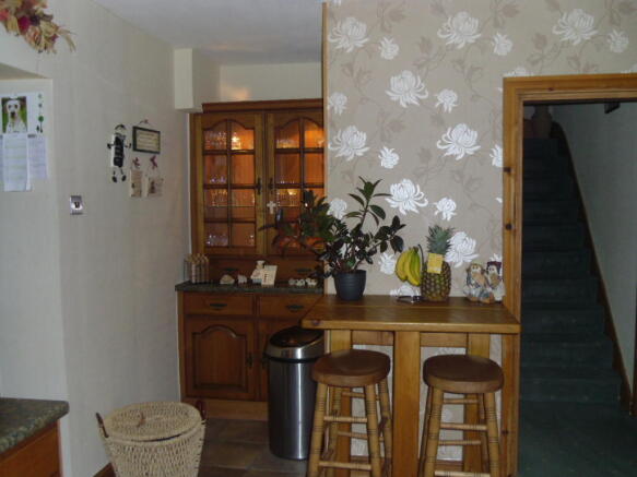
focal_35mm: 31
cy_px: 238
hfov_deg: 58.4
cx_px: 318
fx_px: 570
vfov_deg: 45.4
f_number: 3.3
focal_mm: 5.6
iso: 200
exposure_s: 1/45
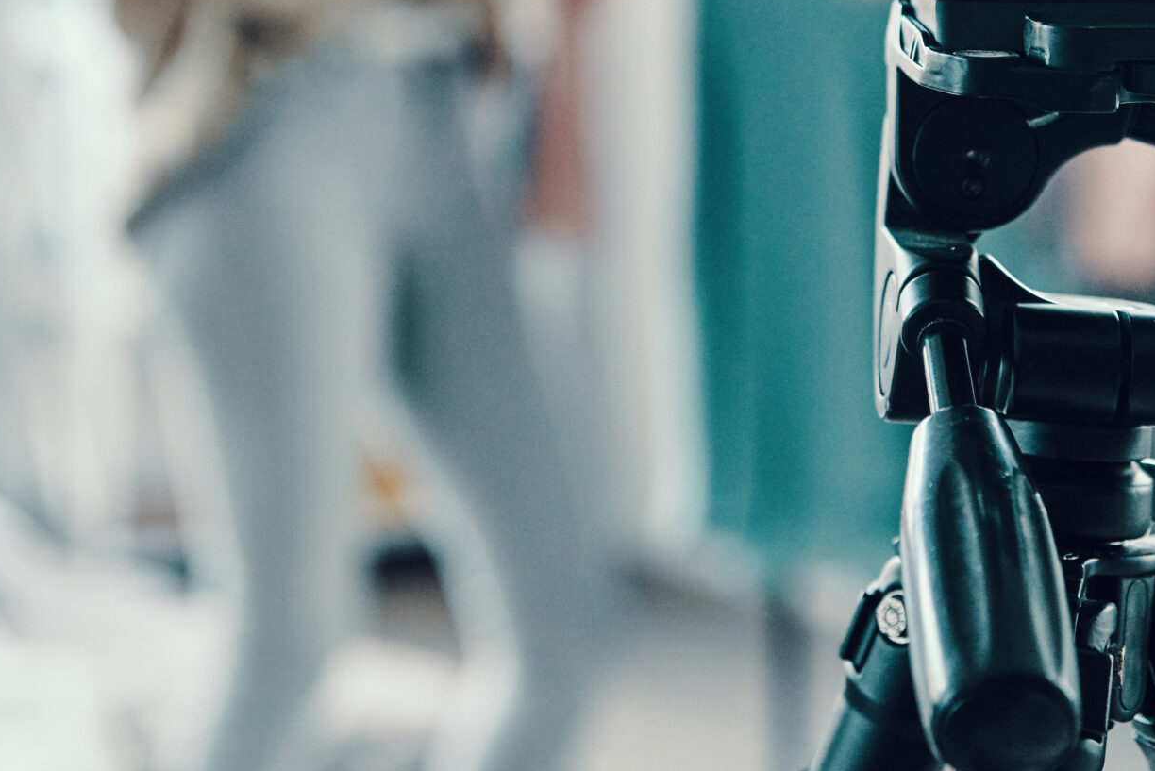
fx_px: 3691
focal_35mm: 115
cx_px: 652
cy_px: 8
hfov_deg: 17.8
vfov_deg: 11.8
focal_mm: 55
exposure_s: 1/160
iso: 1600
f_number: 3.5
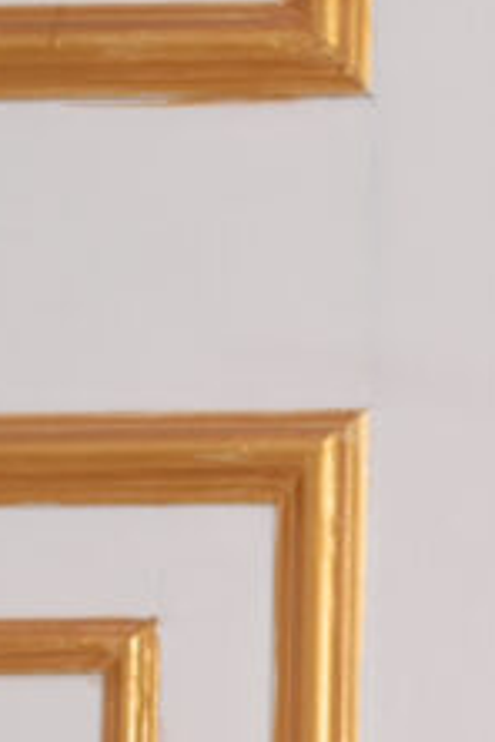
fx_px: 6971
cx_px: 1545
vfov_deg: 5.7
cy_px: 2136
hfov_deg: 3.9
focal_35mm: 338
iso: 80
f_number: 10
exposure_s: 1/125
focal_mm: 50
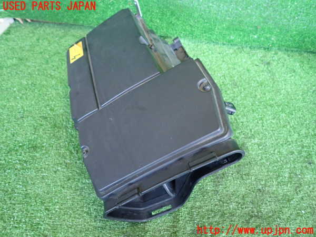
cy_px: 118
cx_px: 158
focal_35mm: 25
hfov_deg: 69.4
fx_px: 228
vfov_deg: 54.9
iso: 800
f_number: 2
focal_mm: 4.5
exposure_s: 1/60
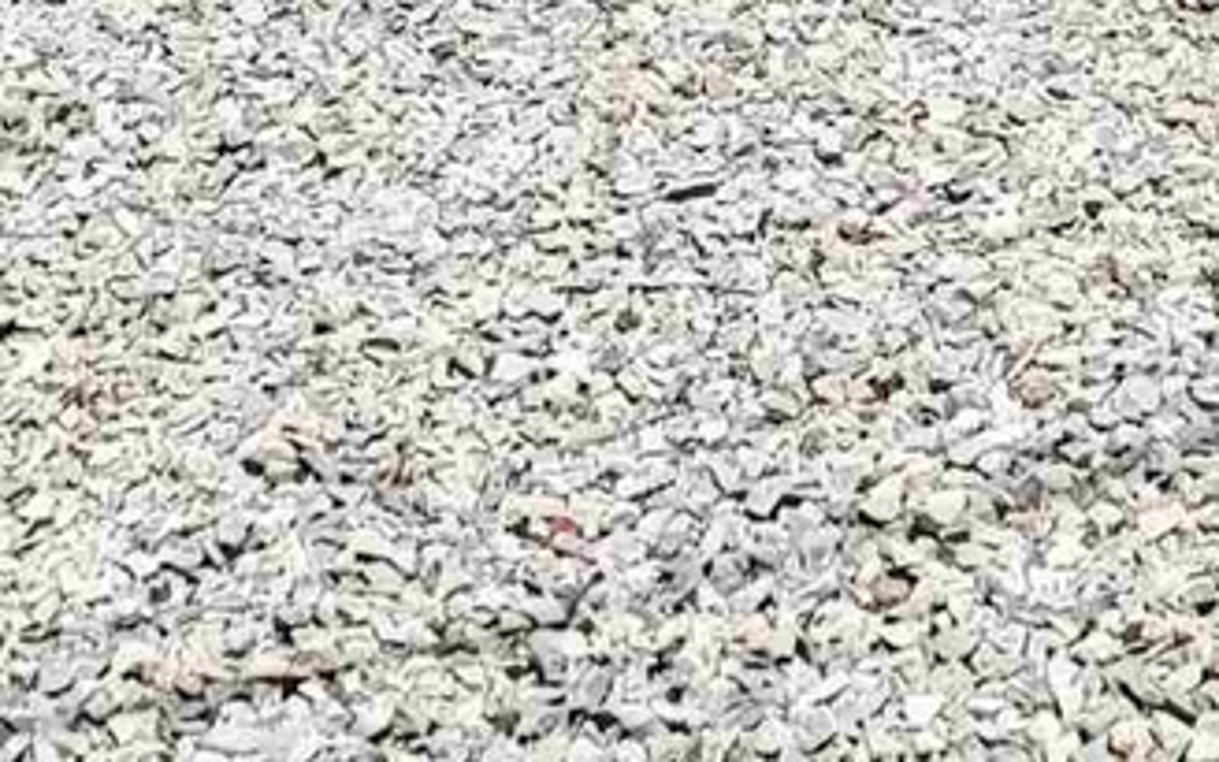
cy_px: -2004
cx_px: 1130
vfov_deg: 6.9
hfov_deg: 13.0
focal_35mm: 159
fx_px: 5282
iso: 40
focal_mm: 5
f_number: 1.8
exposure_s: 1/2333
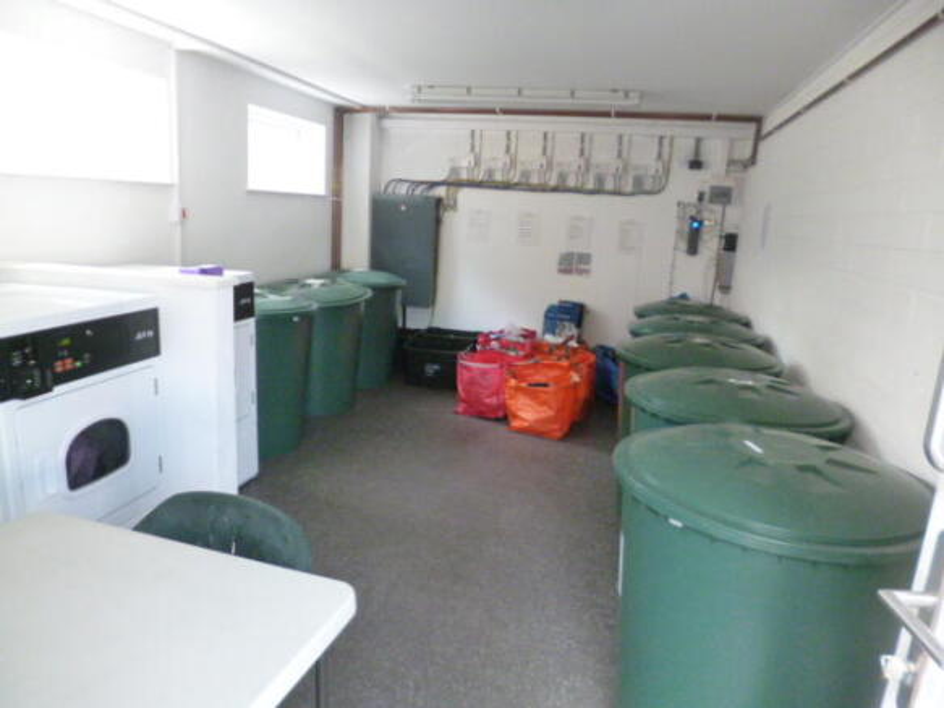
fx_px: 654
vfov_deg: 56.8
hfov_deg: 71.6
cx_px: 472
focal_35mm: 24
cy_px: 354
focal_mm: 4.3
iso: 800
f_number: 2.5
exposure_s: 1/80
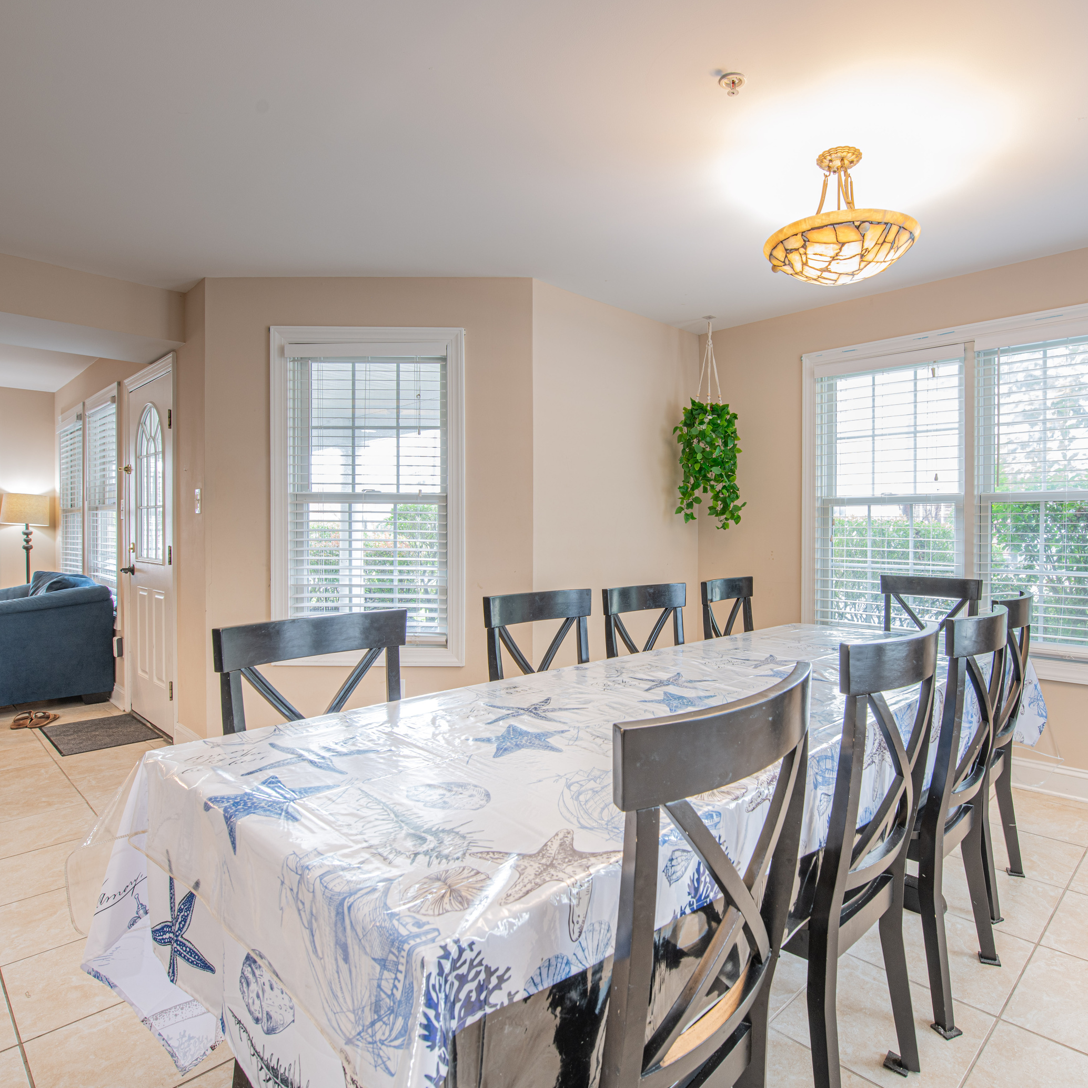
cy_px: 543
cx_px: 630
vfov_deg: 77.7
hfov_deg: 77.1
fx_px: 676
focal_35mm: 19
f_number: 9
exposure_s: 1.3
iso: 64
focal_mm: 14
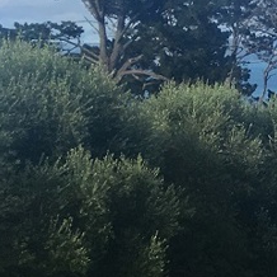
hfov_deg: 8.9
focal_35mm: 160
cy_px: 107
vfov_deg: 10.9
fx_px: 1449
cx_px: 836
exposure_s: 1/1261
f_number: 2.2
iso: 25
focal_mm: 4.15
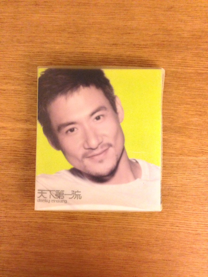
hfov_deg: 42.9
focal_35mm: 33
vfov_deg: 55.4
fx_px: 264
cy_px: 138
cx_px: 104
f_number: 2.4
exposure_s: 1/15
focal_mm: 4.12
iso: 500
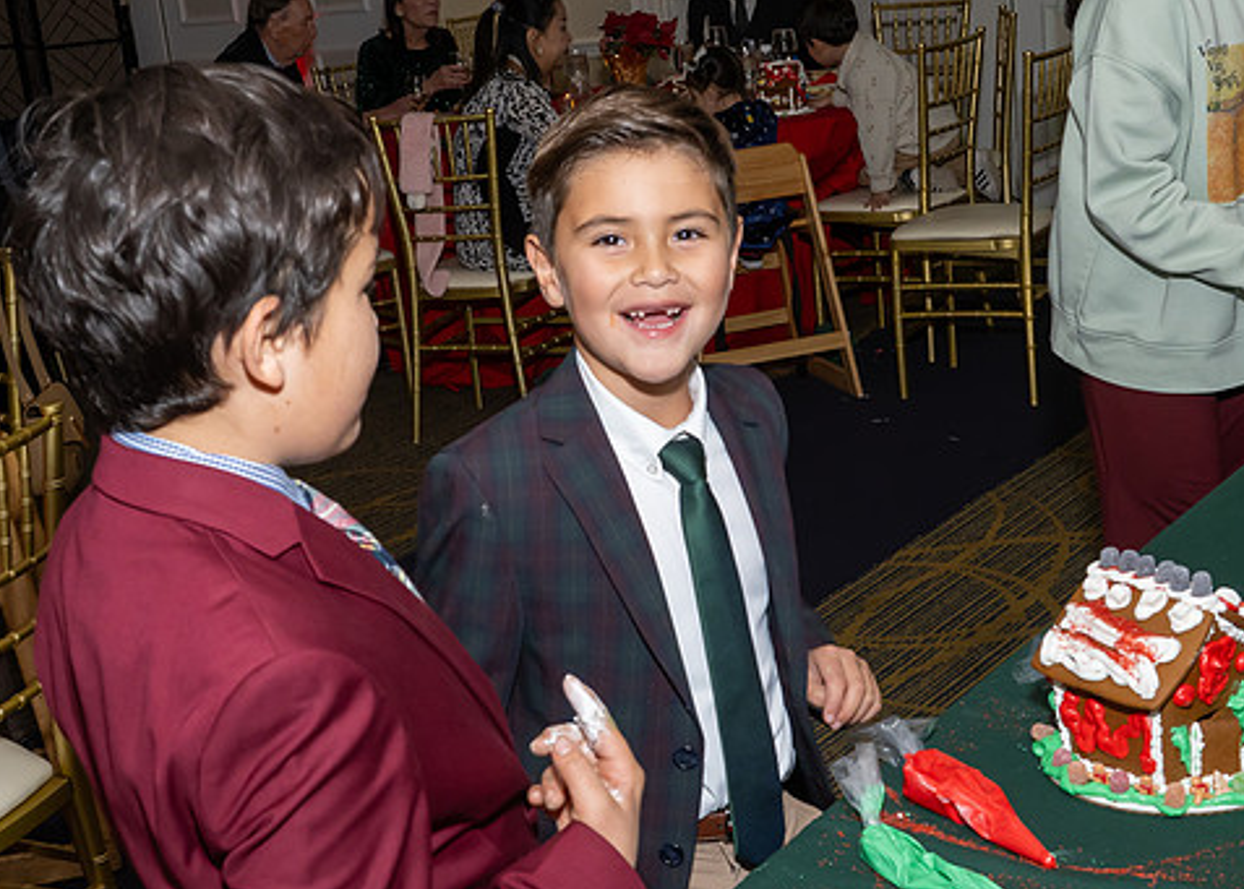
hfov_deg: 34.3
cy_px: 519
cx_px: 538
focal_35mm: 57
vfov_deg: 24.9
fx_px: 2014
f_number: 8
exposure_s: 1/250
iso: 800
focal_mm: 28
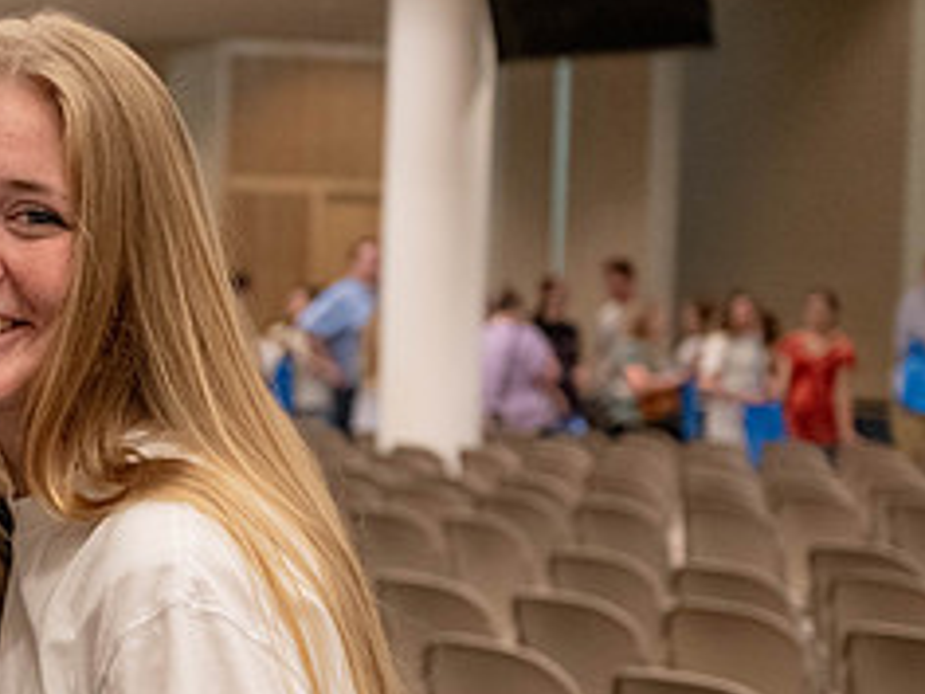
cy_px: 652
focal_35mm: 129
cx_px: -170
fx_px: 3447
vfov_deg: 11.4
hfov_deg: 14.8
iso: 3200
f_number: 4.5
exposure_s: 1/200
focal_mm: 50
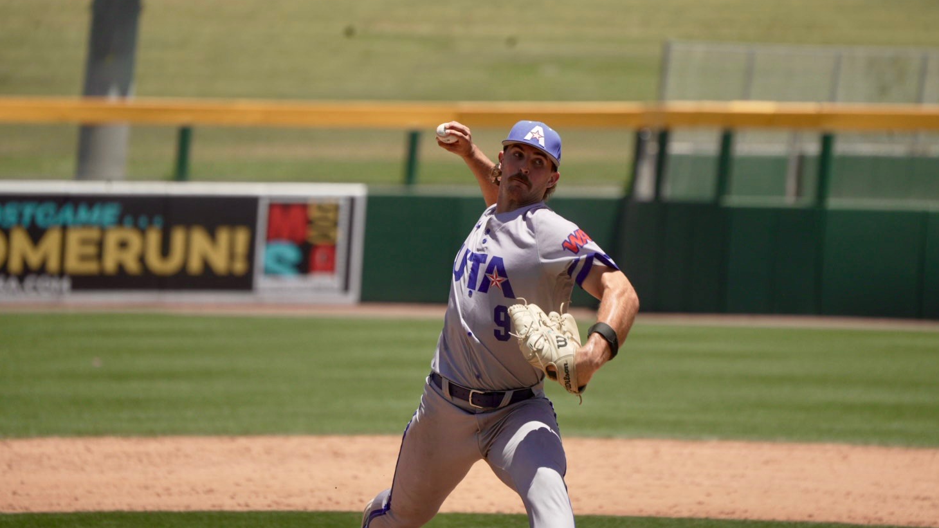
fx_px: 11552
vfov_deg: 2.6
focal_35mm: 464
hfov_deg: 4.7
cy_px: 183
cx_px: 509
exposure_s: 1/2500
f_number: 7.1
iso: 640
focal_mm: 400
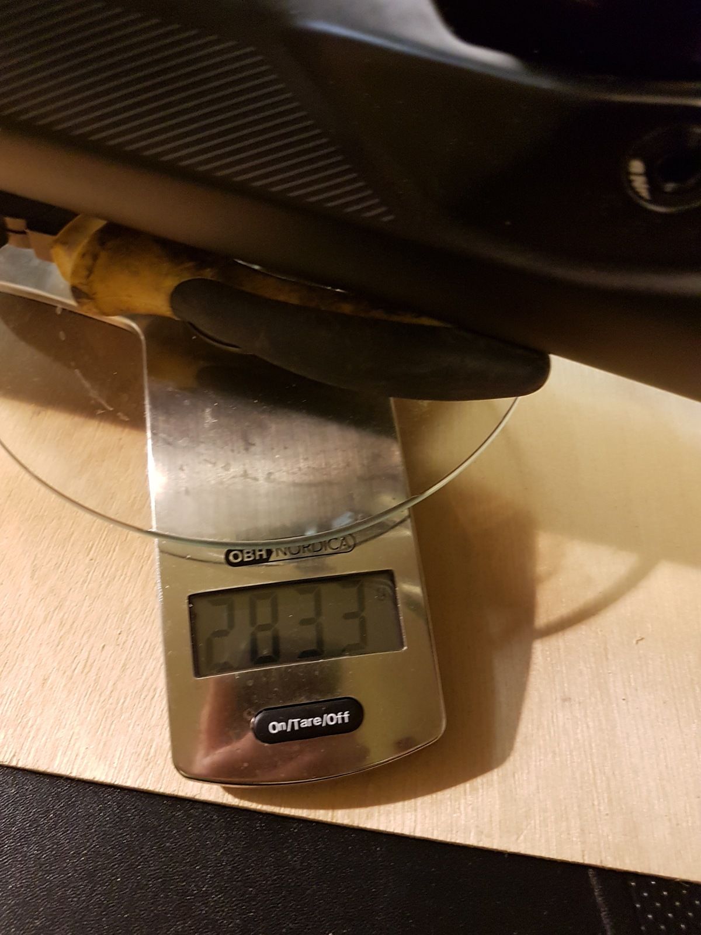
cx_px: 350
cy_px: 468
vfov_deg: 67.3
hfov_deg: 53.1
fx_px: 702
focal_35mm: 26
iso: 200
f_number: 1.7
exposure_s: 1/13
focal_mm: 4.2
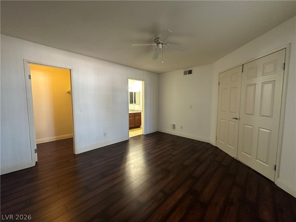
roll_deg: +0.0
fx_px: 120
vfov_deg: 85.7
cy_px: 111
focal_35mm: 14
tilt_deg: -5.1
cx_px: 148
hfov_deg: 102.1
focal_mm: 2.22
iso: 320
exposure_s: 1/60
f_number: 2.2
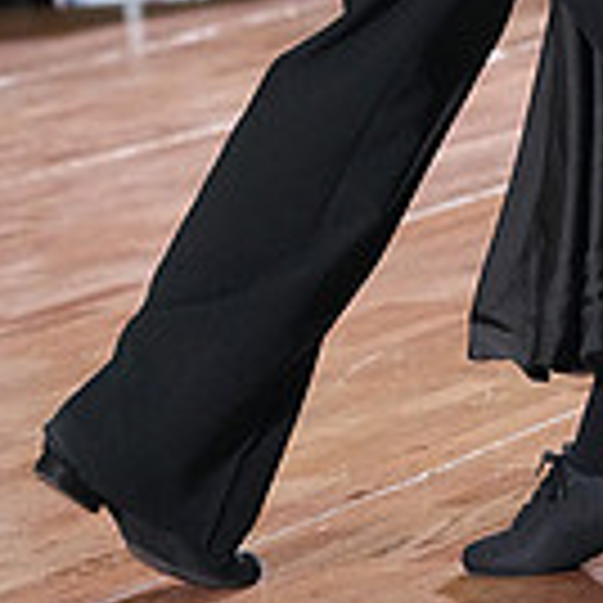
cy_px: -400
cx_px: 826
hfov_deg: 5.4
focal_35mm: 323
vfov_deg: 5.4
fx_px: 6366
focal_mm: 88
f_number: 4.5
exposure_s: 1/400
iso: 6400
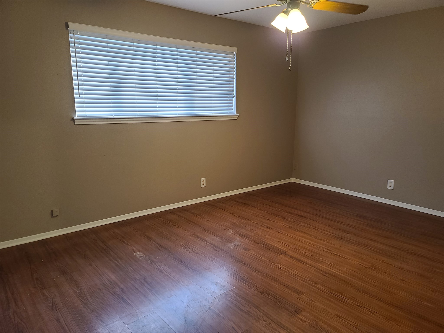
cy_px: 166
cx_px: 222
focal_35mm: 25
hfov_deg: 69.4
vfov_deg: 54.9
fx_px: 321
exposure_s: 1/40
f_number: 1.8
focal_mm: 7
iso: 200
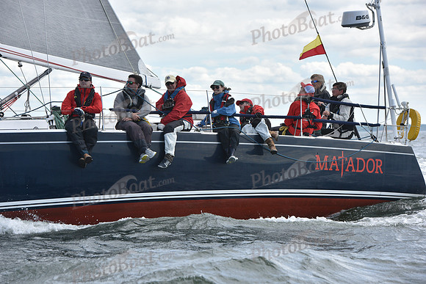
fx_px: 1539
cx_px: 213
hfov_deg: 15.8
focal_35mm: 130
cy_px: 142
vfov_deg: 10.6
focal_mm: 130
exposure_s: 1/1000
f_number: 5.6
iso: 320
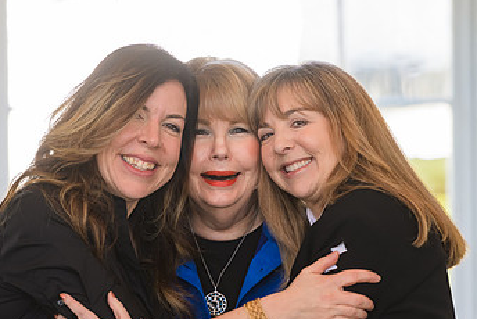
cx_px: 204
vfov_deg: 4.3
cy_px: 195
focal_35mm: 320
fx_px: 4243
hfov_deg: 6.4
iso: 400
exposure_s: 1/125
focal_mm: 190
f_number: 3.2
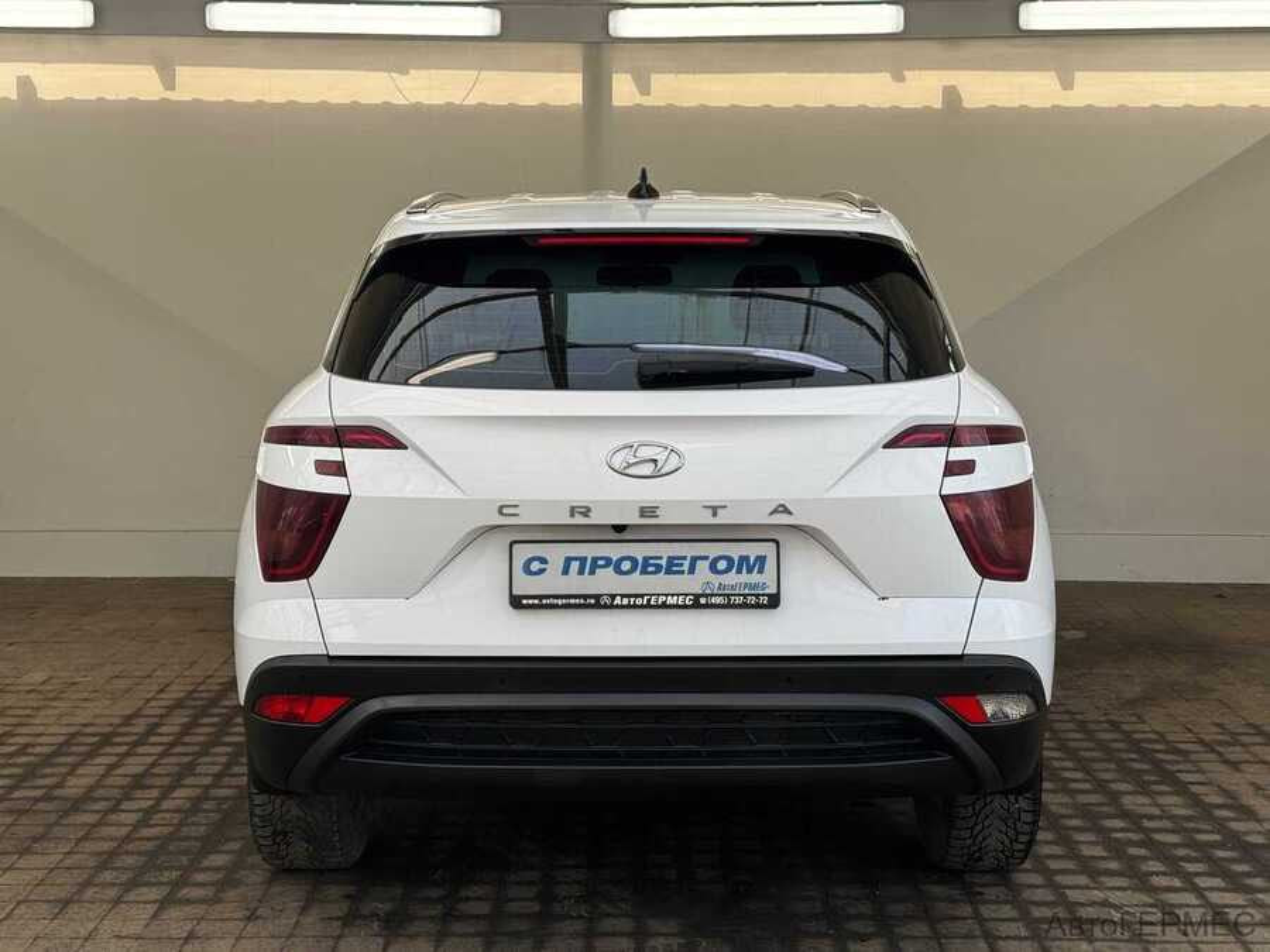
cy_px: 476
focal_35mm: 48
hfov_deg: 39.7
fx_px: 1761
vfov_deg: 30.3
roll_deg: -1.3
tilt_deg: -9.1
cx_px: 635
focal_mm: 6.76
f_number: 1.78
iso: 64
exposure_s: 1/843
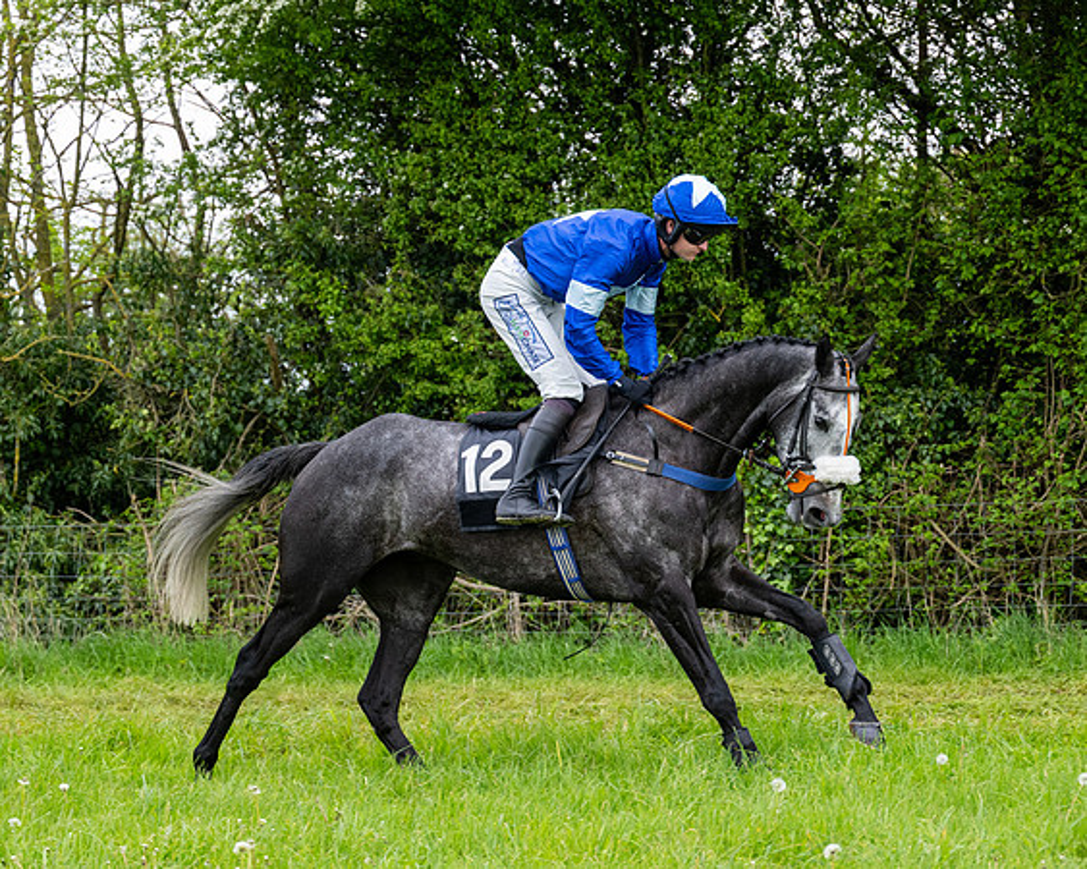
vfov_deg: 11.2
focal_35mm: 138
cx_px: 533
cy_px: 447
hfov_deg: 14.0
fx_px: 4433
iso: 800
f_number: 4
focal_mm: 98
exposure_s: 1/1250
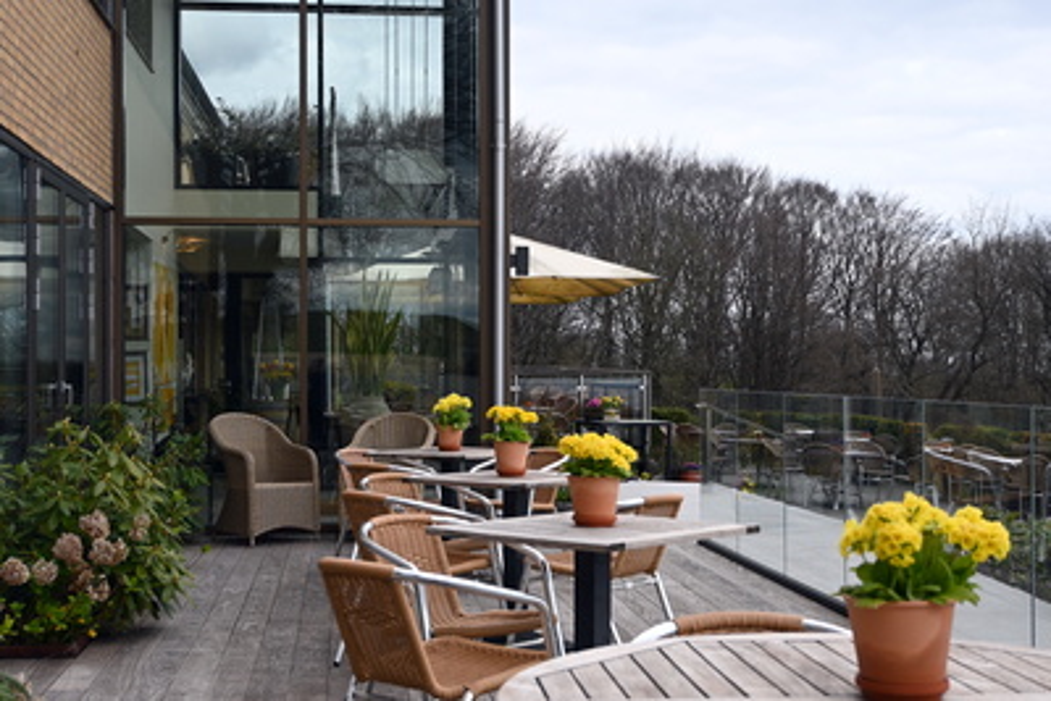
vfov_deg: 27.3
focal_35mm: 50
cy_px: 350
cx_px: 526
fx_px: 1446
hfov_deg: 40.0
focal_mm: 33
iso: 110
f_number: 5.6
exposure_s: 1/250
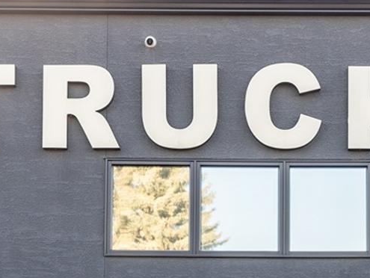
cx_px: 267
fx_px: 1305
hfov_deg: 16.1
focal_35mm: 122
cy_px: 326
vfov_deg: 11.9
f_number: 4
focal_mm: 34.4
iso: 125
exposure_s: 1/250
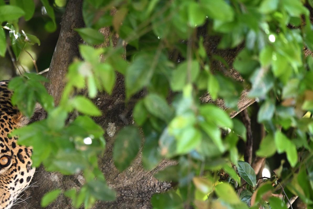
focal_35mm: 1004
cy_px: 191
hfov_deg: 2.1
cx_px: -13
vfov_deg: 1.4
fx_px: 8730
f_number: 2.8
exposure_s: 1/800
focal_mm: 400
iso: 900
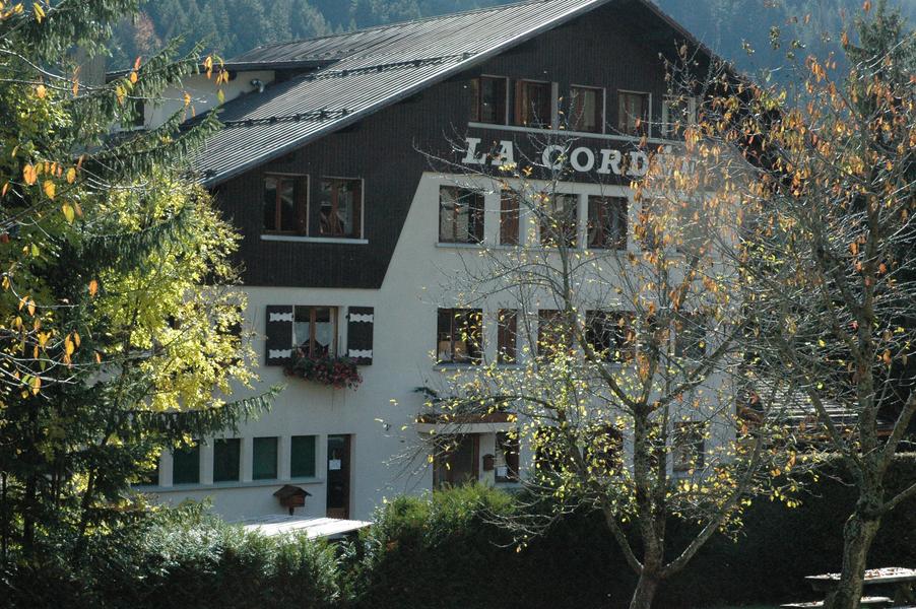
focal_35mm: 75
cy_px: 304
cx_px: 458
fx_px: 1907
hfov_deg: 27.0
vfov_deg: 18.2
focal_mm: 50
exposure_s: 1/500
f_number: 11
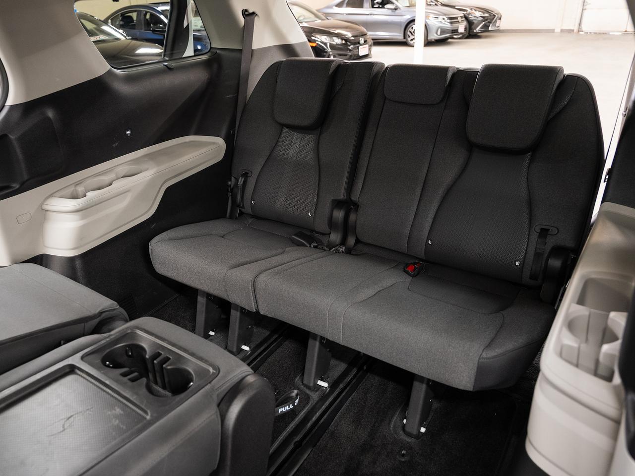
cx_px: 318
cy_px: 238
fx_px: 476
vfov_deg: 53.1
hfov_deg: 67.4
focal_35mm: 26
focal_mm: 24
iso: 640
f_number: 4
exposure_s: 1/10
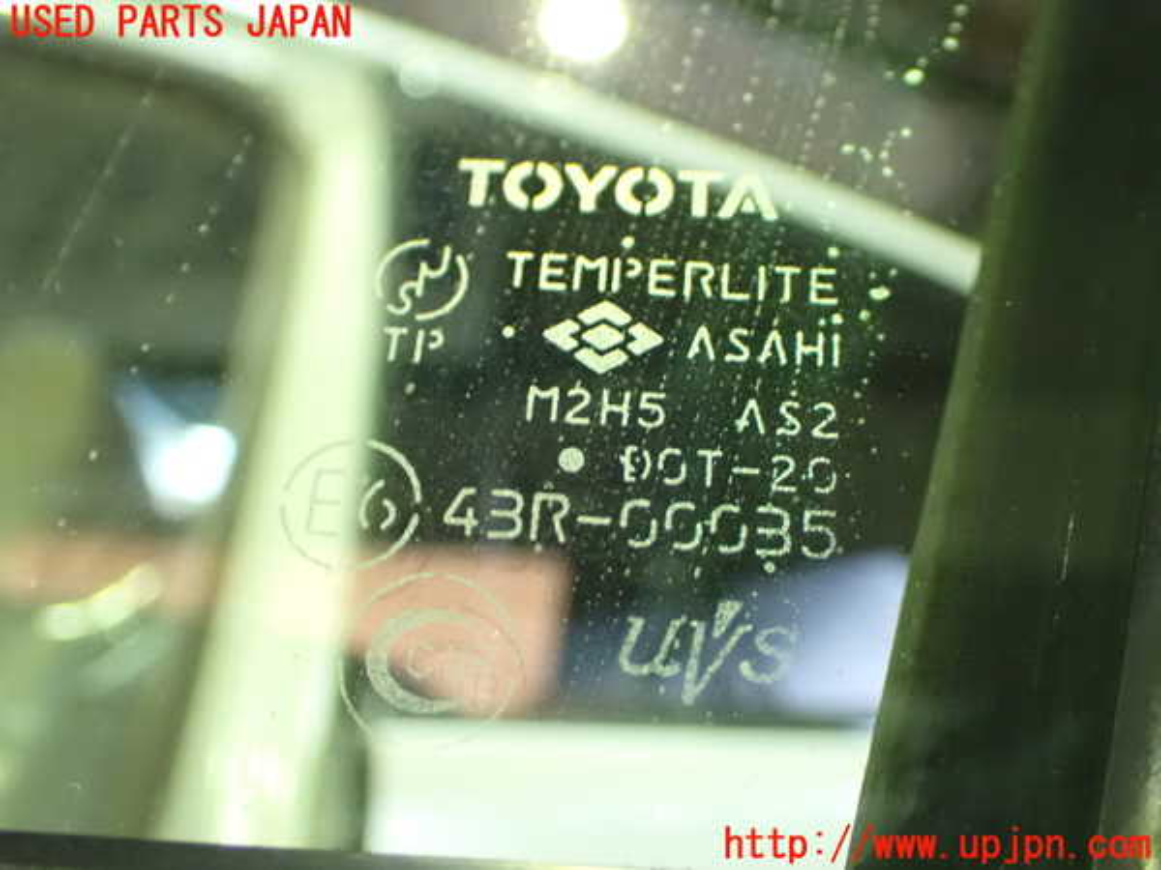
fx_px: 1375
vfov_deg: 35.1
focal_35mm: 41
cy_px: 435
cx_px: 580
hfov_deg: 45.8
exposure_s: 1/40
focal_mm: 7.31
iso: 1600
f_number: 2.8
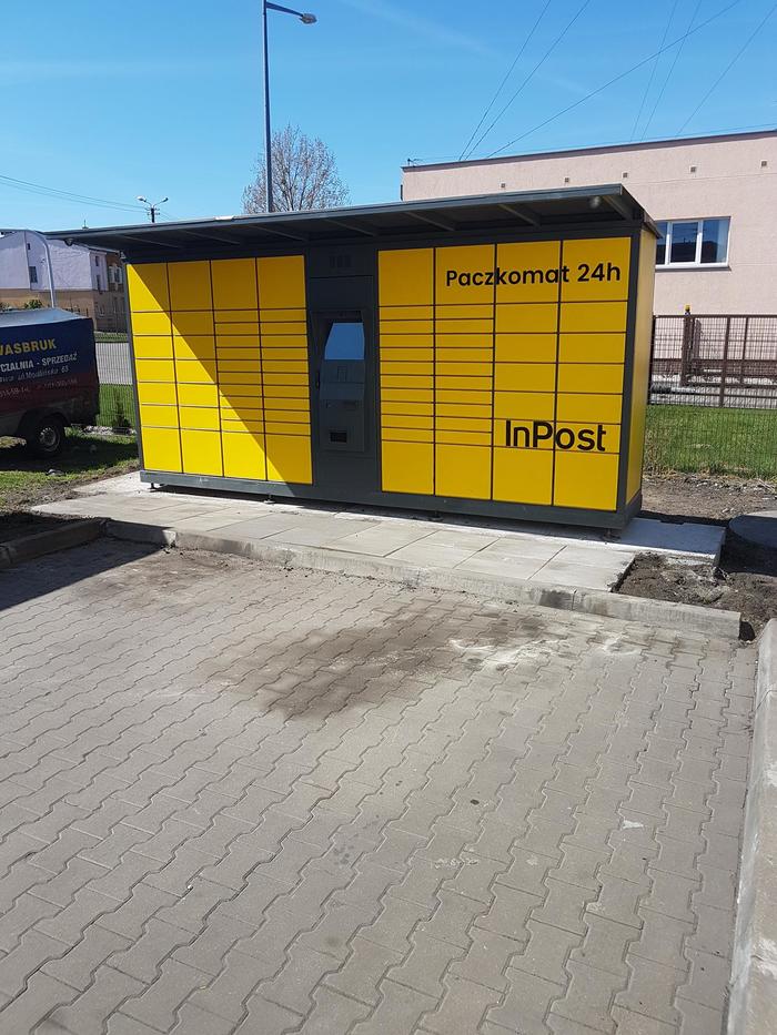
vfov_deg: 67.3
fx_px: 778
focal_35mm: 26
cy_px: 518
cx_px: 388
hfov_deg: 53.1
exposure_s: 1/1756
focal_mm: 4.2
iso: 40
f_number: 1.7
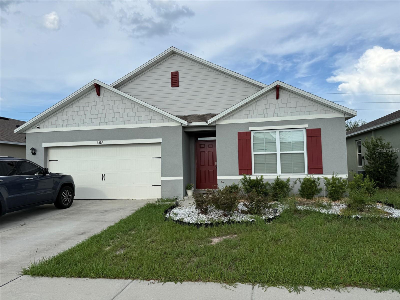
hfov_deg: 71.6
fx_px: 277
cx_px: 200
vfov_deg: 56.8
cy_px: 150
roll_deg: +1.3
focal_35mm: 24
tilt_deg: +3.7
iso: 80
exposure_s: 1/4167
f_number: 1.78
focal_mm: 6.76
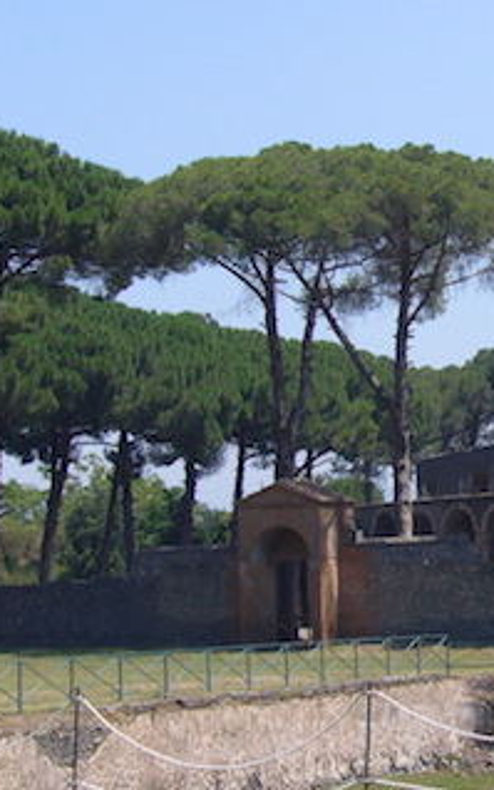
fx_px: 2583
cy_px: 395
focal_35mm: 120
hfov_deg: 10.7
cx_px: 650
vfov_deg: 17.4
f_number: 7.3
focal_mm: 9.9
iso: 80
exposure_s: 1/200
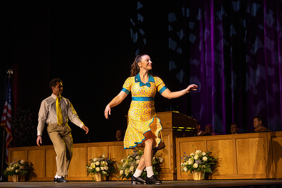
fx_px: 707
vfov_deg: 15.2
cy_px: 96
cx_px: 134
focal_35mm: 90
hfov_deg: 22.5
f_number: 2.8
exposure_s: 1/1000
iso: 1250
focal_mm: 71
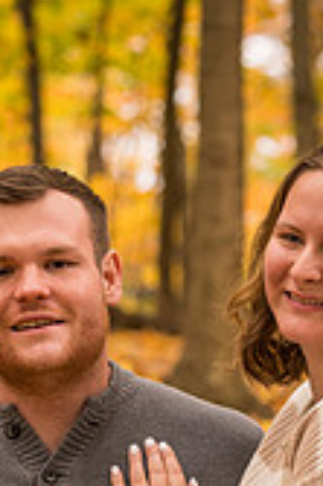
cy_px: 515
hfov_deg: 6.0
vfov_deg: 8.9
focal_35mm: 229
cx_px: 86
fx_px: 3088
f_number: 4
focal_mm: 85
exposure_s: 1/250
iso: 200
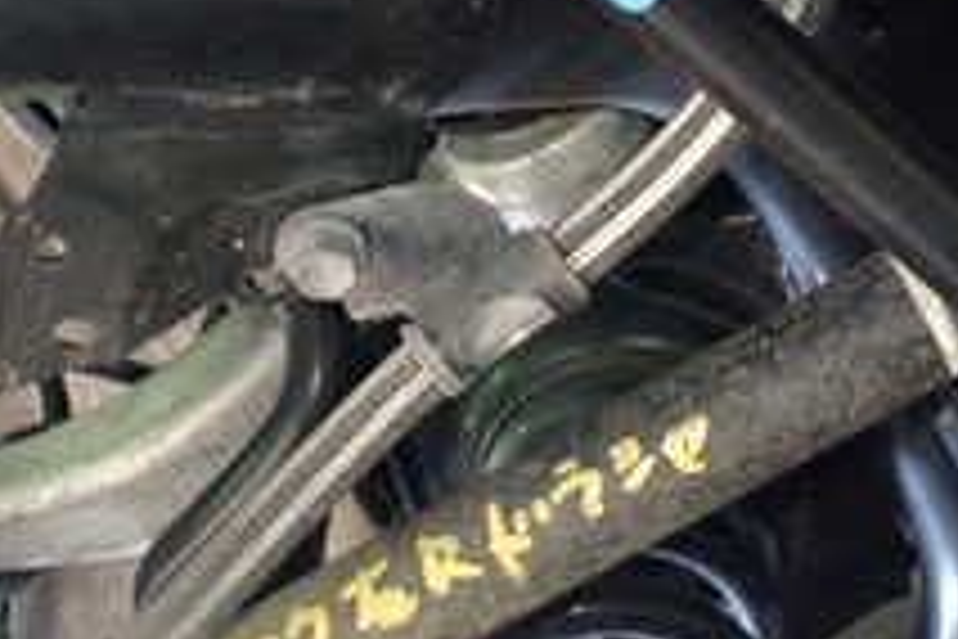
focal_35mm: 88
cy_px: 724
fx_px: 2342
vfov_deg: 15.1
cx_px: 405
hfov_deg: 23.1
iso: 800
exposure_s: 1/20
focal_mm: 5.4
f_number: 2.3
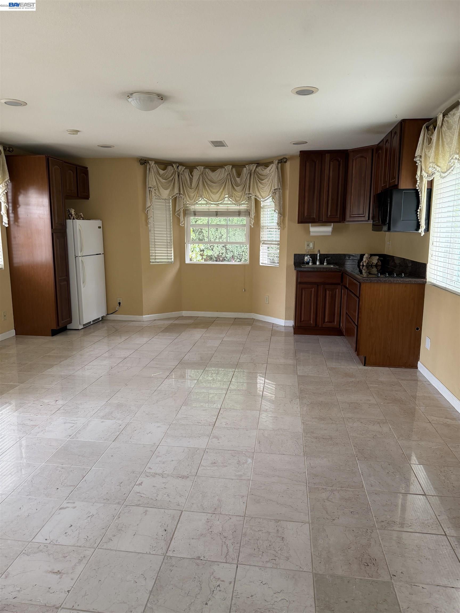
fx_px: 425
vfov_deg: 71.6
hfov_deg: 56.8
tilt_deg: -9.5
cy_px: 306
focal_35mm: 24
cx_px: 230
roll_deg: -1.1
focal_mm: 6.76
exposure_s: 1/121
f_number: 1.78
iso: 160
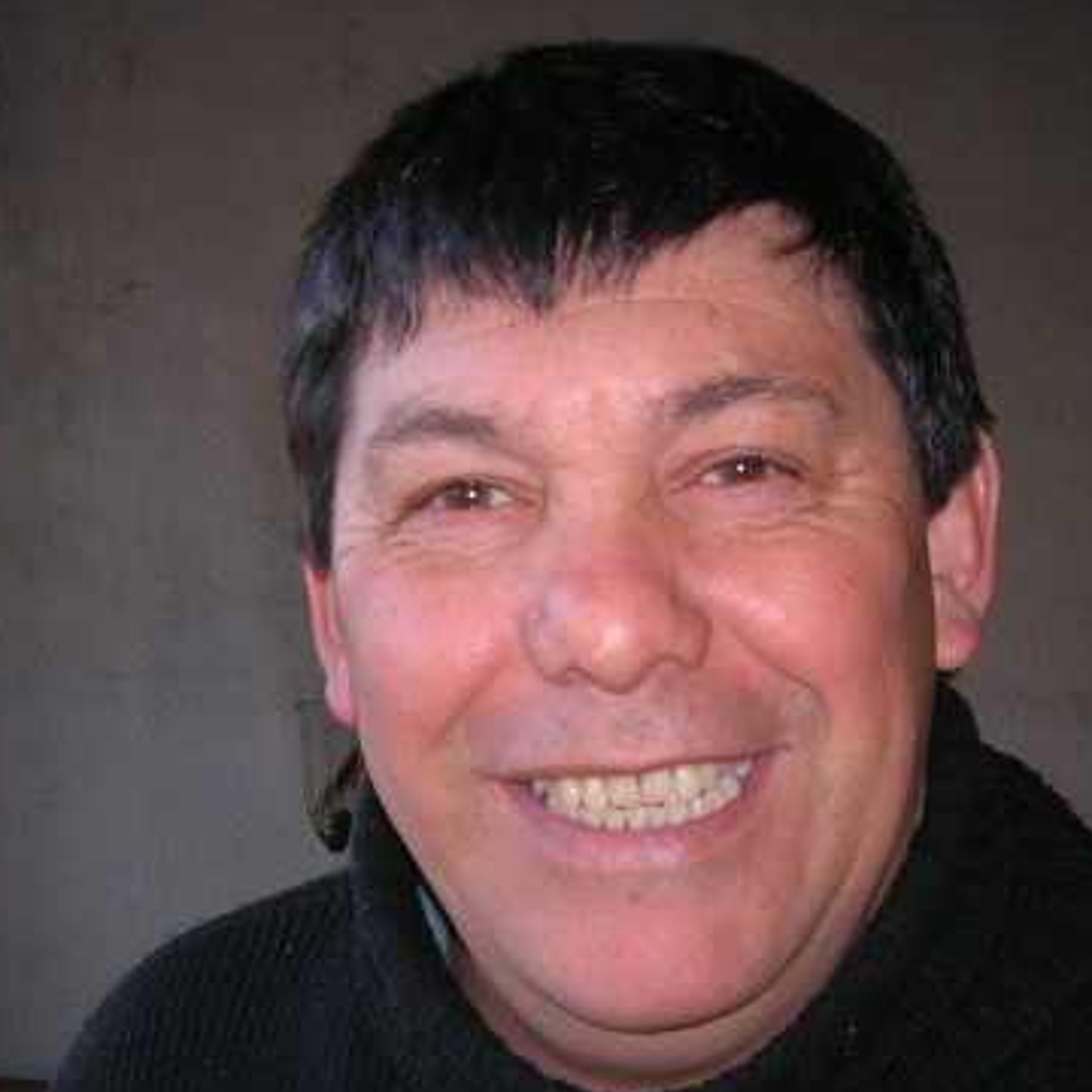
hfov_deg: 29.6
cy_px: 730
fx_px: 2070
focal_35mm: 58
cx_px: 531
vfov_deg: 29.3
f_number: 2.9
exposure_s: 1/60.1
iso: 50
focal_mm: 5.7
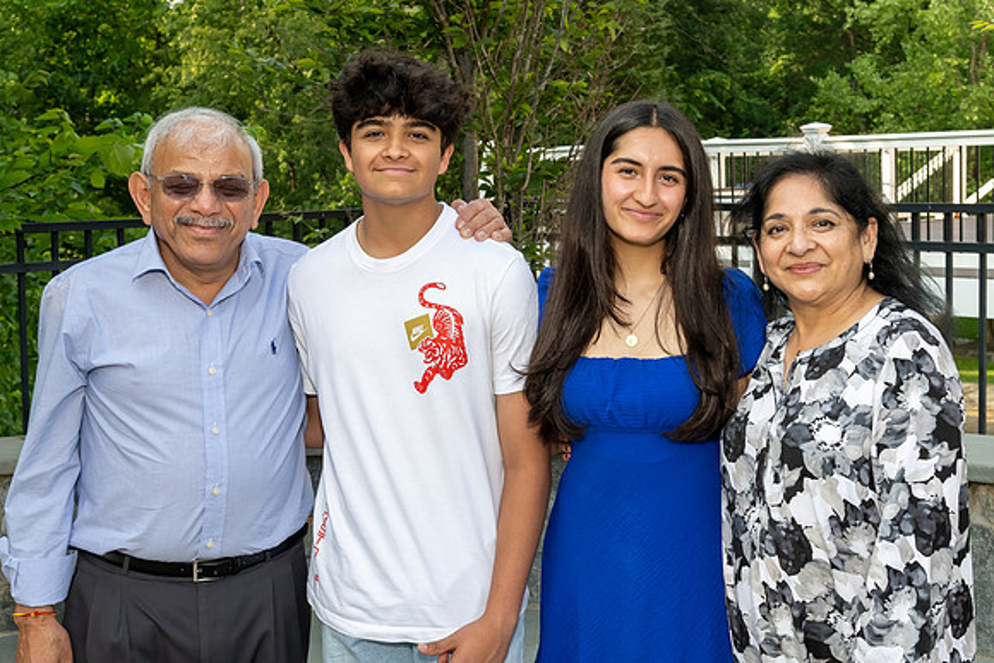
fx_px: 1420
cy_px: 284
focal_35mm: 51
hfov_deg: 38.5
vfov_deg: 26.3
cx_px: 541
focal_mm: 30
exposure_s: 1/250
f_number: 7.1
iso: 500
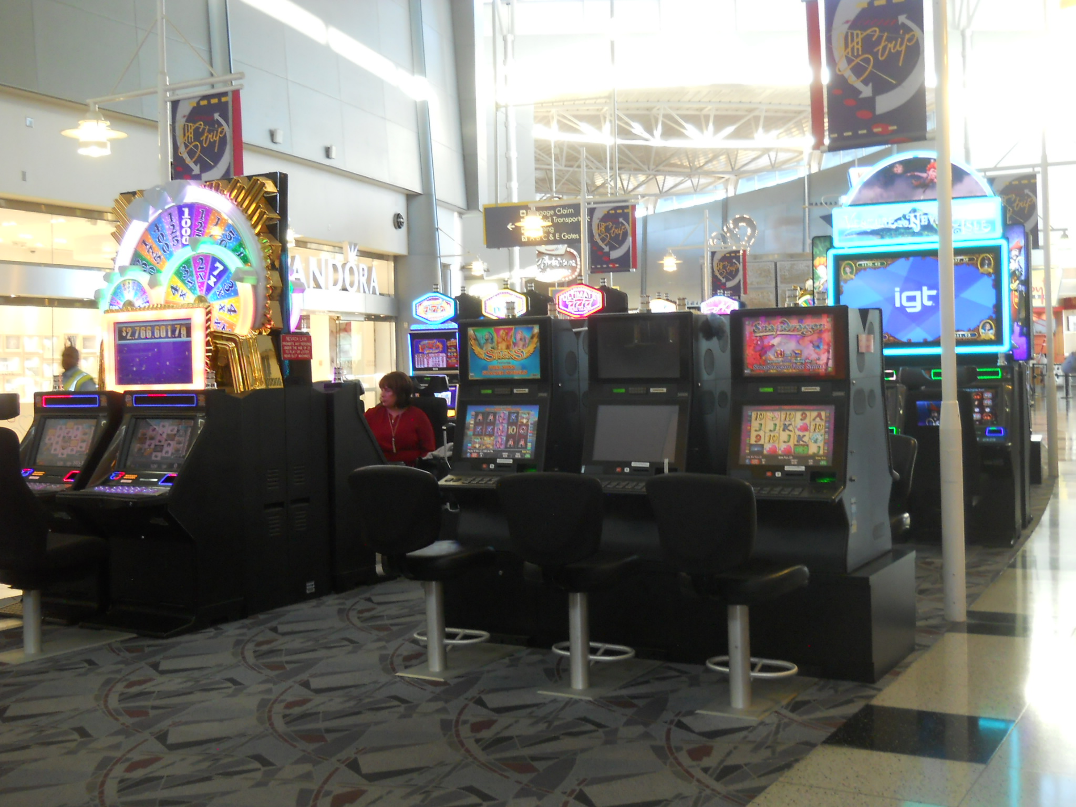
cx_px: 538
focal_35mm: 41
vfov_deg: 35.1
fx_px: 1274
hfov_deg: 45.8
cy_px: 404
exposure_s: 1/30
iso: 200
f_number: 3.1
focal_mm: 6.72
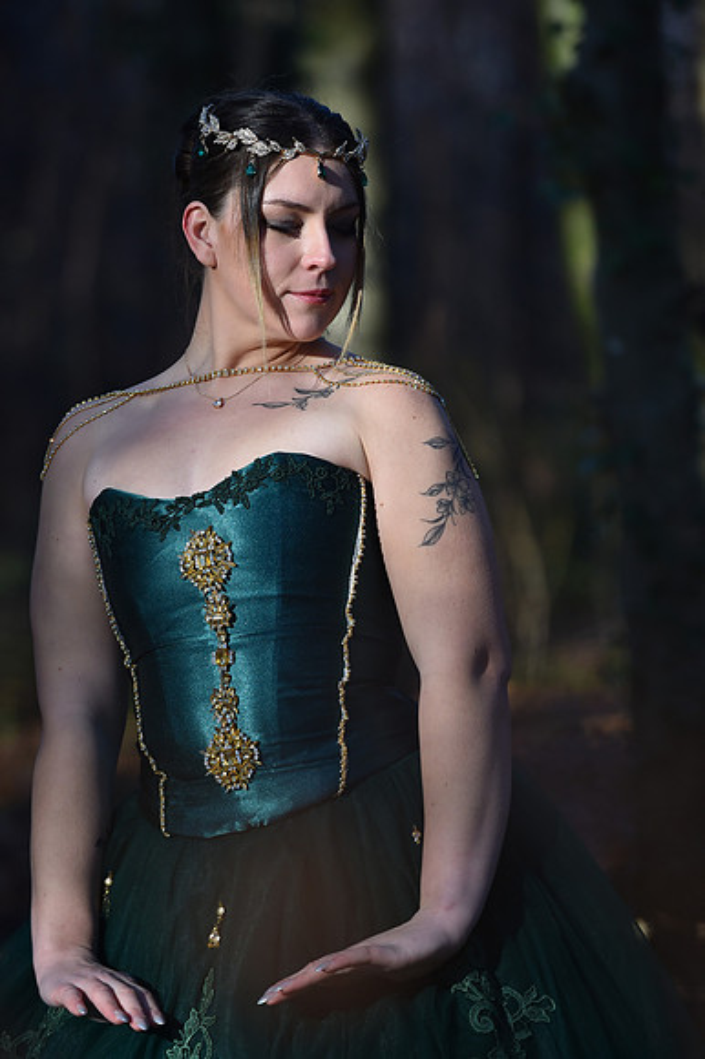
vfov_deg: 11.4
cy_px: 530
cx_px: 352
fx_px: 5293
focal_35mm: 180
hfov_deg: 7.6
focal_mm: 180
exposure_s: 1/3200
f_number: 3.5
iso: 1000
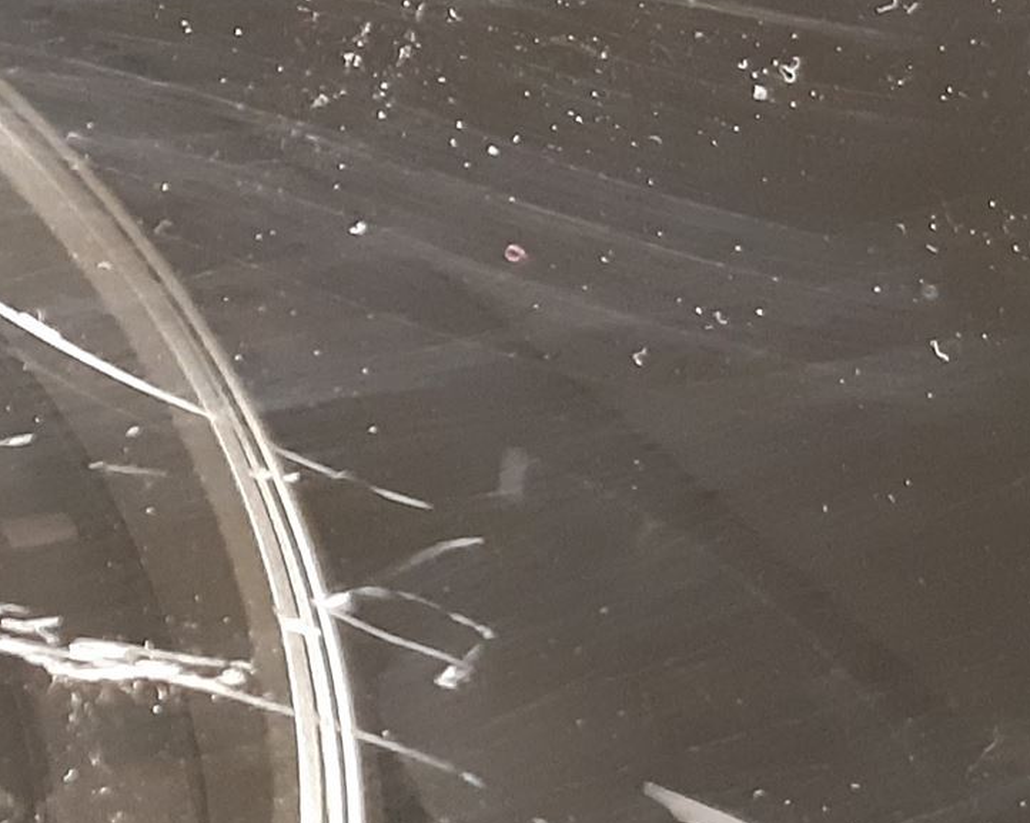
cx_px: -331
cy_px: 695
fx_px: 2194
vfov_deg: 20.9
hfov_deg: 23.2
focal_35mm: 72
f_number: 1.7
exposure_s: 1/20
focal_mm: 3.93
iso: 640
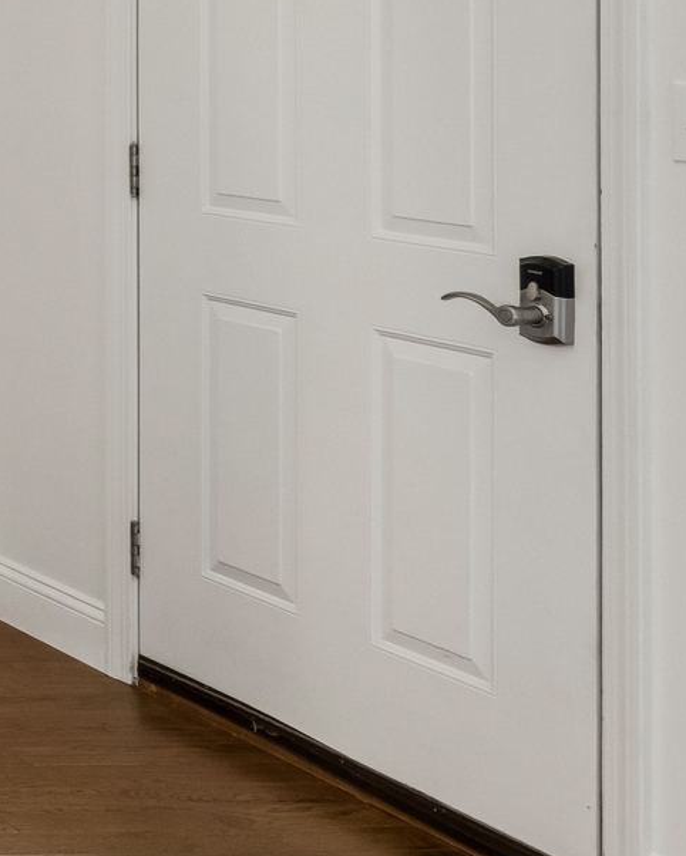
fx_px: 1700
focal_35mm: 67
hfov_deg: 13.0
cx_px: -1164
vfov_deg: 27.1
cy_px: 50
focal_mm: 14
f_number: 13
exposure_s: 1/4
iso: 400
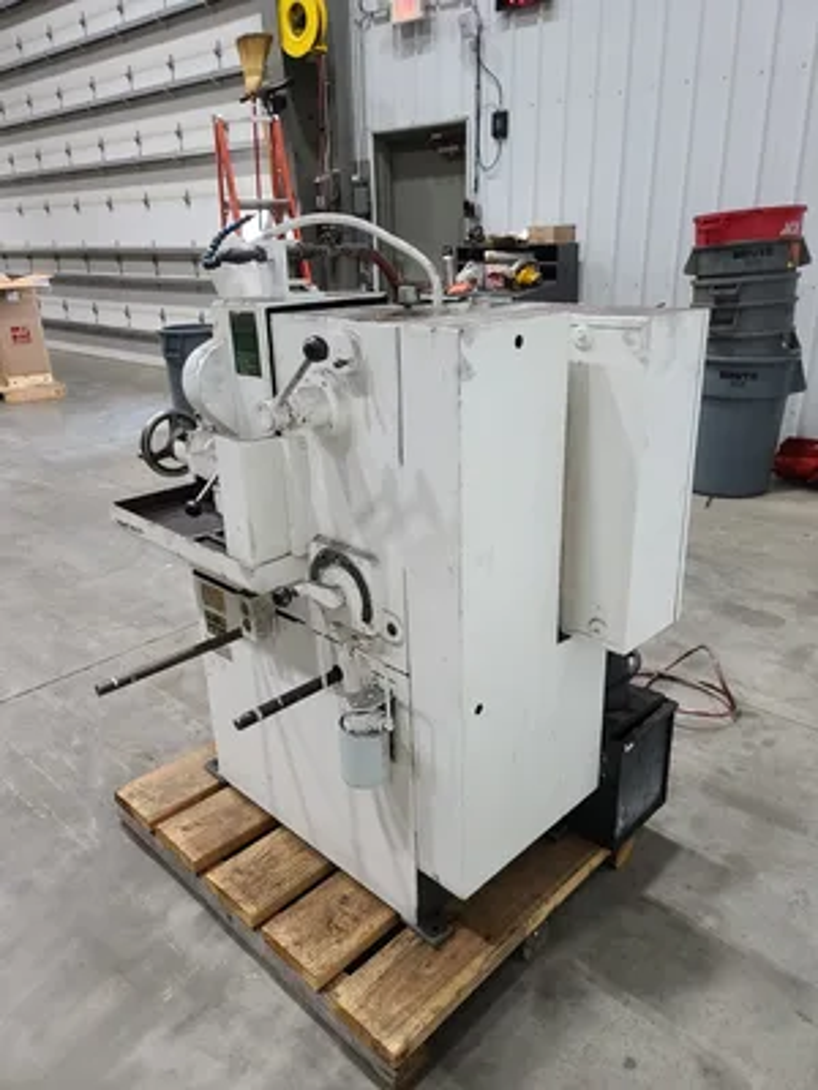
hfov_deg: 54.9
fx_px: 788
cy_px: 545
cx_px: 409
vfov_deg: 69.4
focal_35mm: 25
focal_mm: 7
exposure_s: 1/40
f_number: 1.8
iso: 200
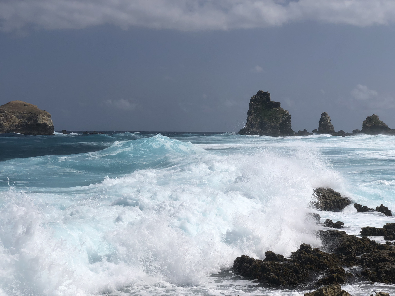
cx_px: 198
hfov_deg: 36.8
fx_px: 593
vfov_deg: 28.0
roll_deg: +0.5
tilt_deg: -2.1
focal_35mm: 52
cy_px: 148
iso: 16
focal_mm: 6
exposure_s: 1/4367
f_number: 2.4
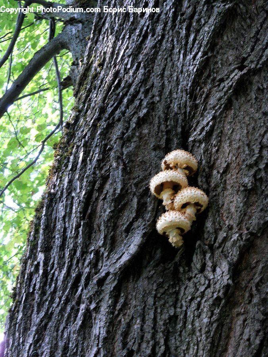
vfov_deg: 25.3
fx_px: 795
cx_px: 134
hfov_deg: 19.1
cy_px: 178
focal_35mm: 77
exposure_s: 1/13
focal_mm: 13.9
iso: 400
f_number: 5.9
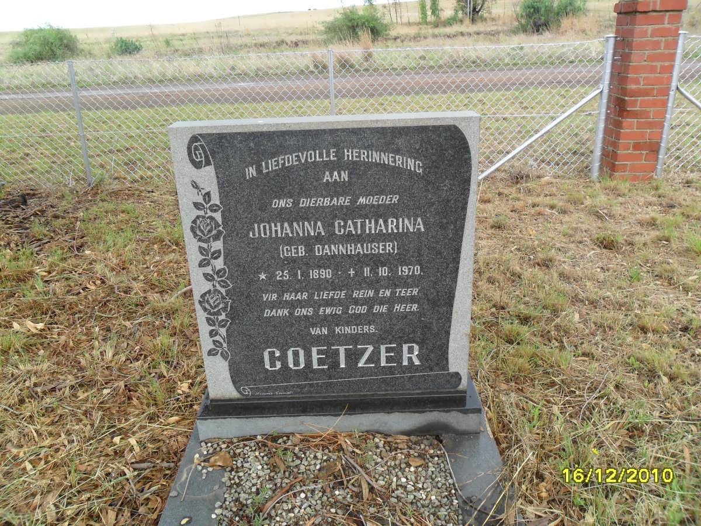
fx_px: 547
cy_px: 263
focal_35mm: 27
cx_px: 350
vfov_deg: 51.4
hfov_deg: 65.3
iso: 100
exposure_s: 1/350
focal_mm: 4.9
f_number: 3.5
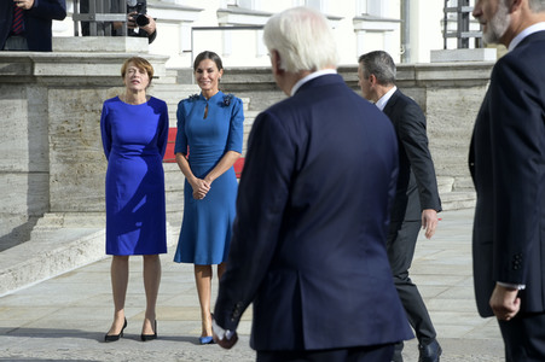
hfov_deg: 6.9
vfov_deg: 4.6
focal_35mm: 300
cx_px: 272
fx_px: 4538
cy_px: 181
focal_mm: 300
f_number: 18
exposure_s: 1/250
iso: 640
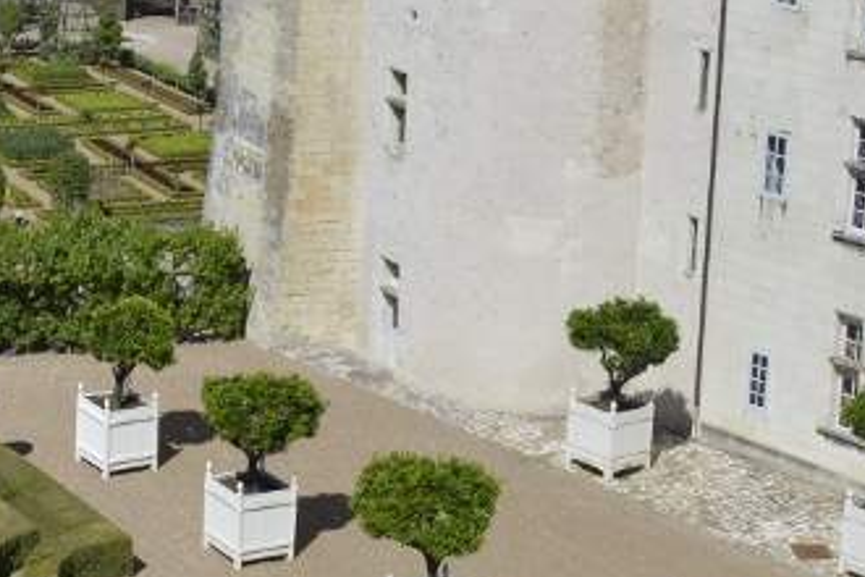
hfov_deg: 20.9
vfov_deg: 14.5
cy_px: 1
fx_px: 2234
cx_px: -68
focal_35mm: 93
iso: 200
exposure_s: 1/800
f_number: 8
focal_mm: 20
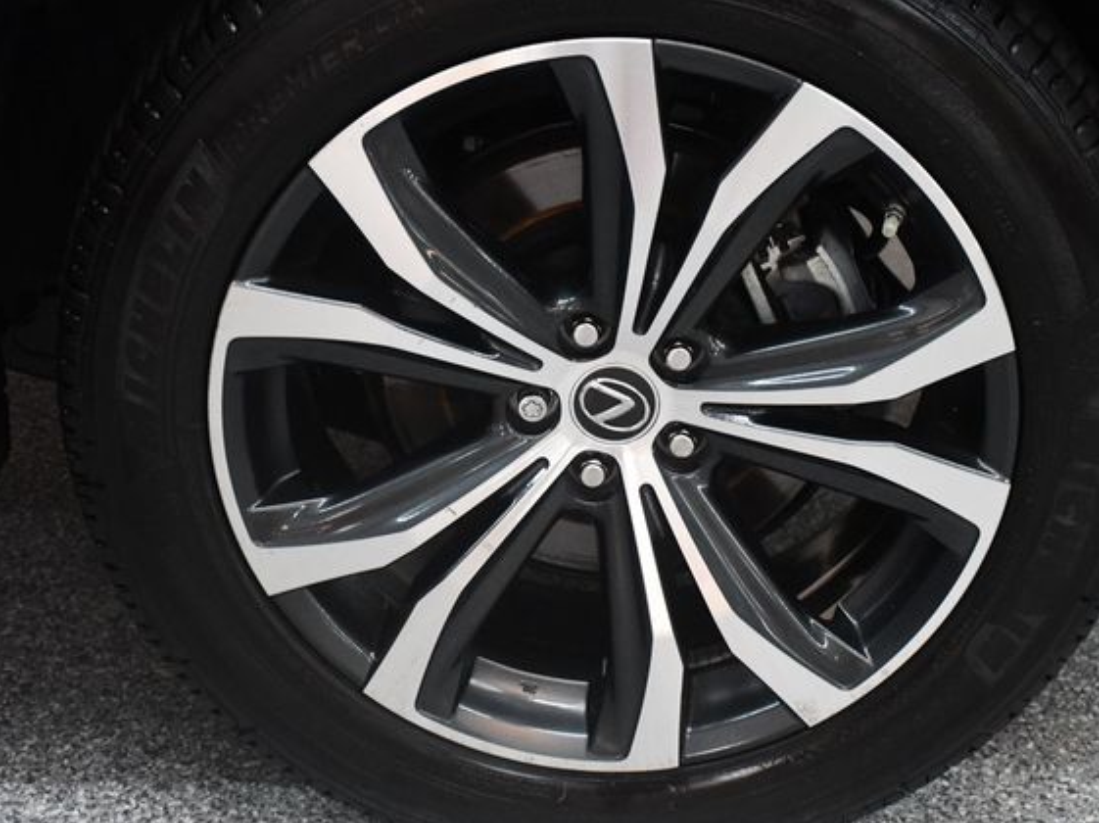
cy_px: 415
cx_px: 615
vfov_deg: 18.6
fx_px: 2507
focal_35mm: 79
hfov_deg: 24.7
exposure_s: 1/100
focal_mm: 48
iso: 3200
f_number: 4.5
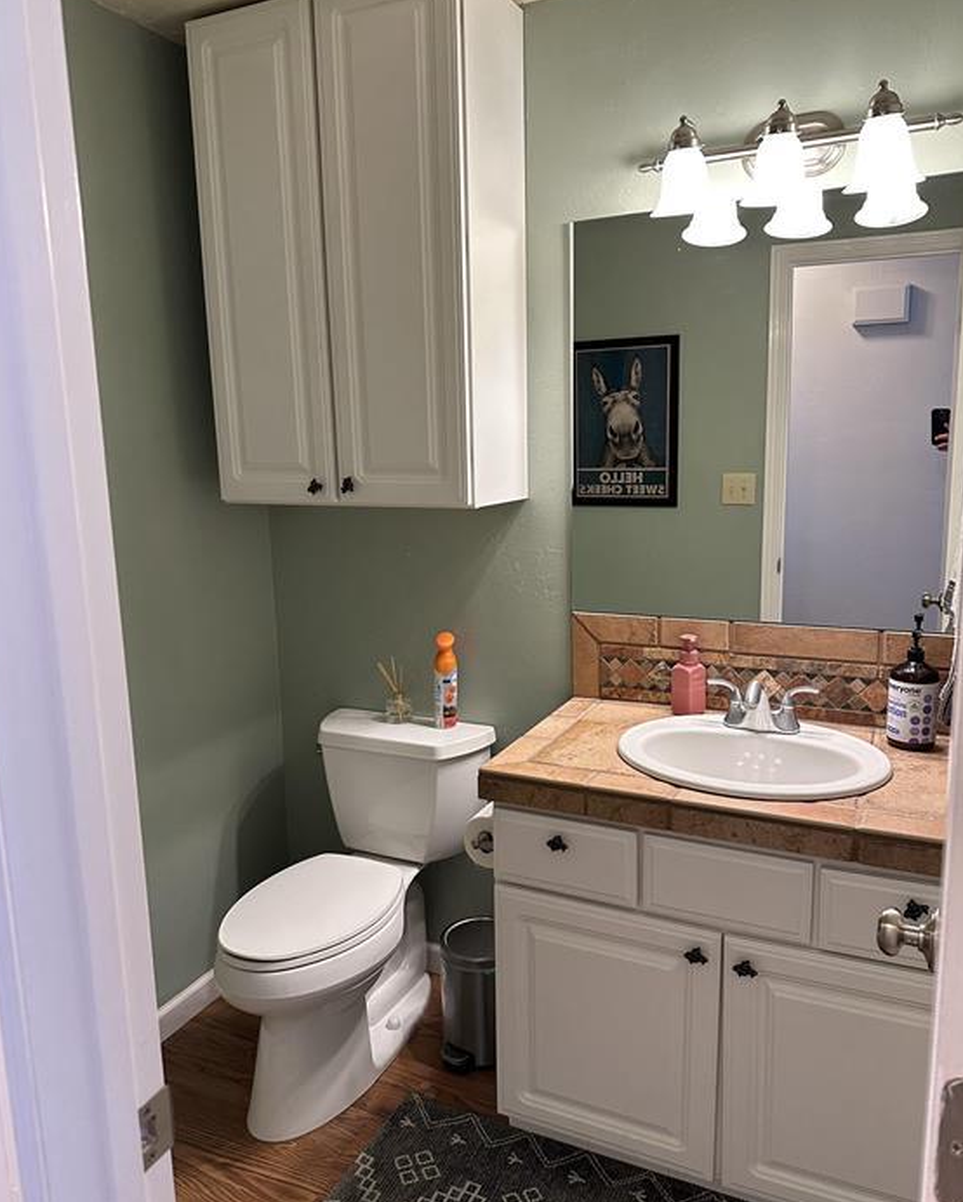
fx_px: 926
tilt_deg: -9.3
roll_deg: +0.3
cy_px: 599
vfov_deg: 66.0
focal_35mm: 26
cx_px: 480
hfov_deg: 55.0
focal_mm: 6.86
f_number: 1.78
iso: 250
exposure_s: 1/60
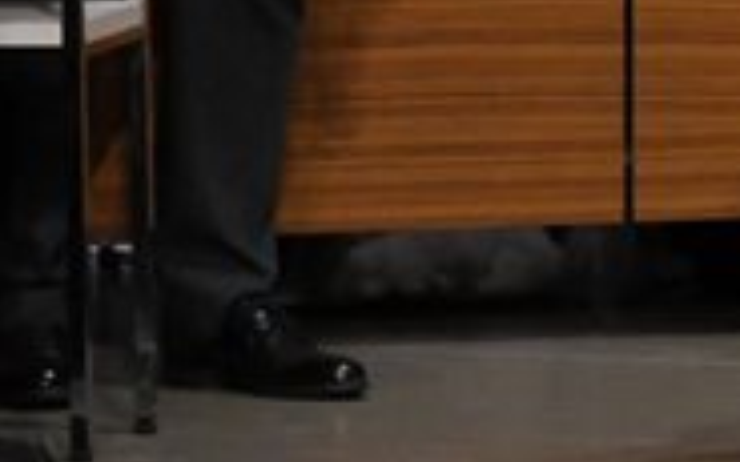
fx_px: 17505
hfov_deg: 2.4
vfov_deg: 1.5
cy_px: -297
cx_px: 1522
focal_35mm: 868
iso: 5000
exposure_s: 1/400
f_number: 5.6
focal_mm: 135
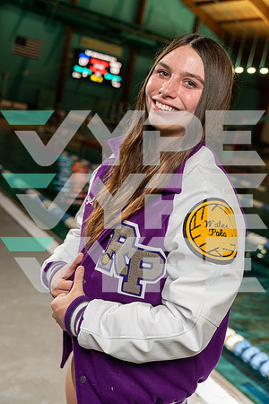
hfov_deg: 32.6
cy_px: 202
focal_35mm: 41
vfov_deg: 47.4
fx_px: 460
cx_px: 134
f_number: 4
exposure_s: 1/250
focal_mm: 41
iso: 500
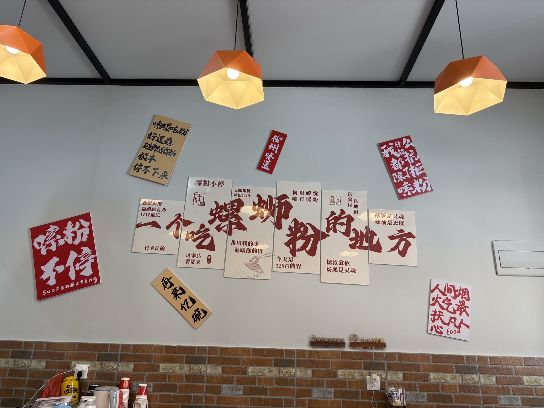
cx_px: 272
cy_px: 204
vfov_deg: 53.1
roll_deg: -1.5
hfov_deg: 67.3
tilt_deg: +18.6
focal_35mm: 26
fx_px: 409
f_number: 1.6
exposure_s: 1/100
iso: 80
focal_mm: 5.96
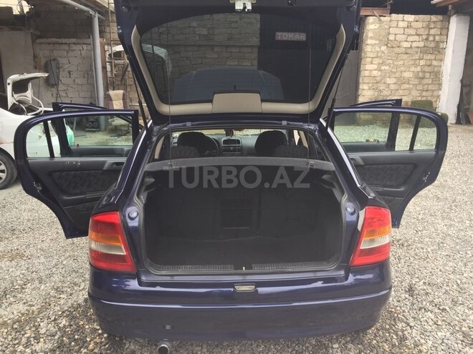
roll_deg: -0.2
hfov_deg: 61.7
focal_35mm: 29
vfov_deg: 48.2
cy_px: 177
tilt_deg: -16.1
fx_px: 396
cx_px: 236
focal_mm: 4.15
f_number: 2.2
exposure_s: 1/100
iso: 50
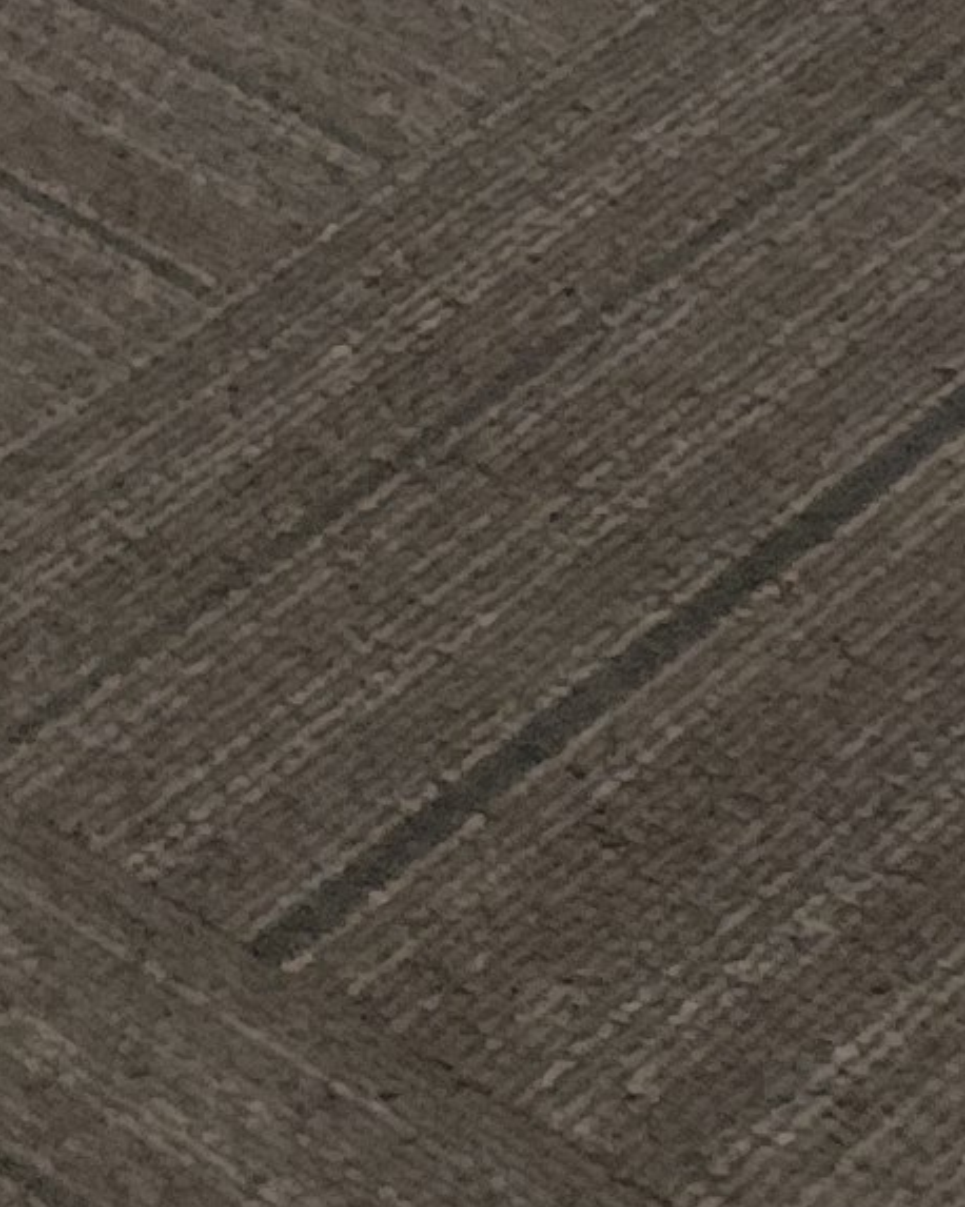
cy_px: -2932
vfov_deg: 7.8
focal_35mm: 197
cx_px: -702
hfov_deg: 7.6
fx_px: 7037
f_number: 1.79
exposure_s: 1/24
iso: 500
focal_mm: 4.71
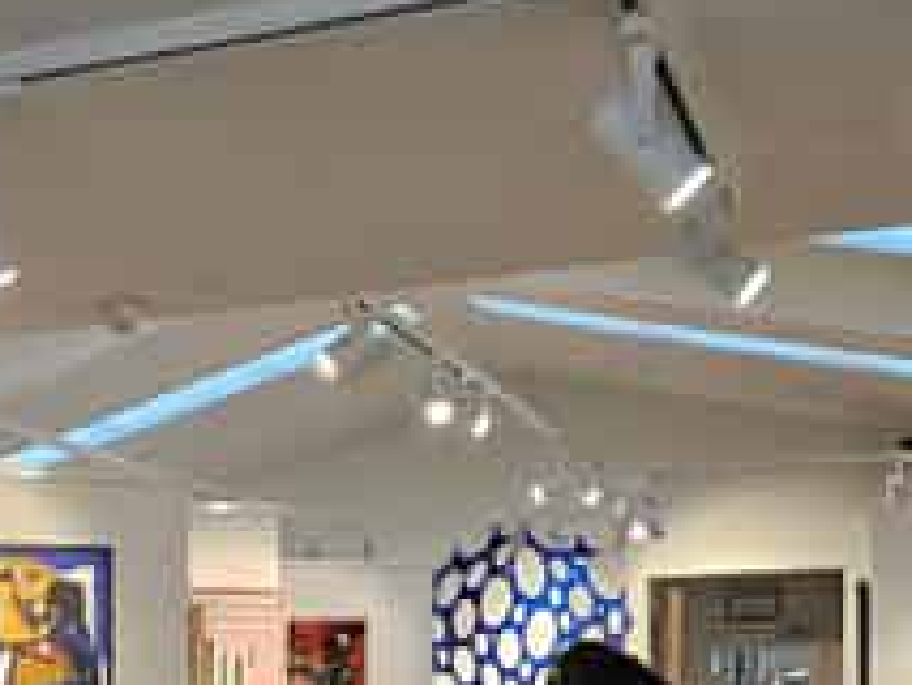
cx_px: 128
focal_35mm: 71
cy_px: 833
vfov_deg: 19.5
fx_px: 1872
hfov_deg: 26.6
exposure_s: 1/100
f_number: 1.7
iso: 125
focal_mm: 6.3
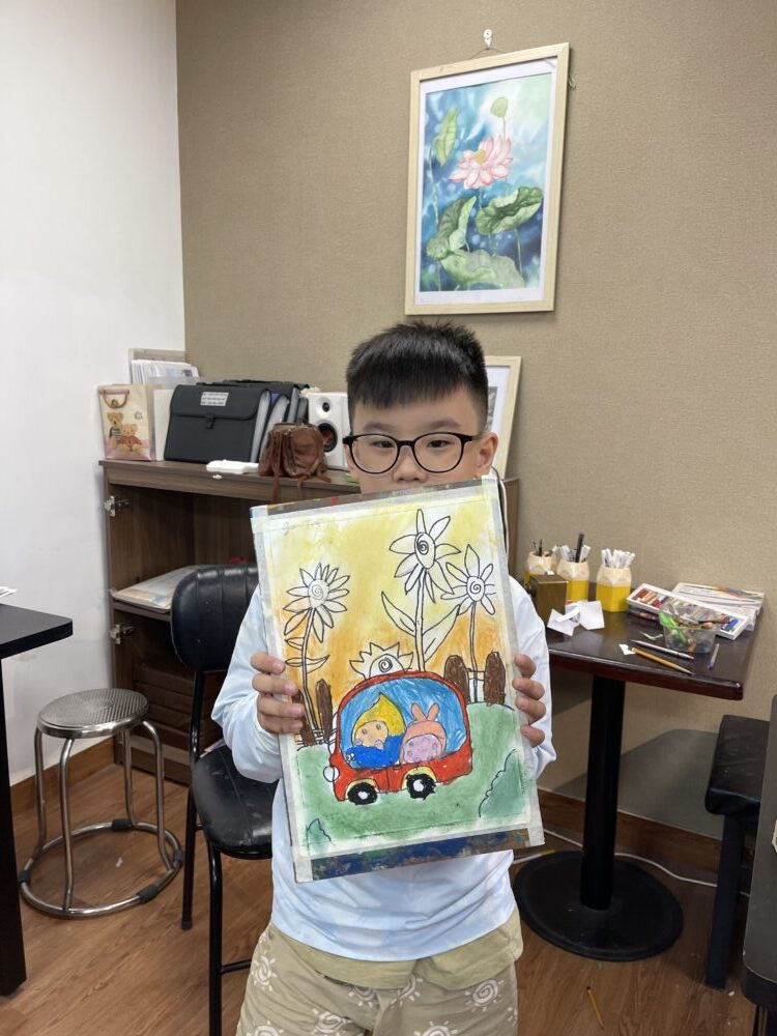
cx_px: 388
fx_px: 748
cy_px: 518
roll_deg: -1.7
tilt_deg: -10.6
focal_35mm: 25
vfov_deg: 69.4
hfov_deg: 54.9
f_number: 1.6
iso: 100
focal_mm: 5.1
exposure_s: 1/121
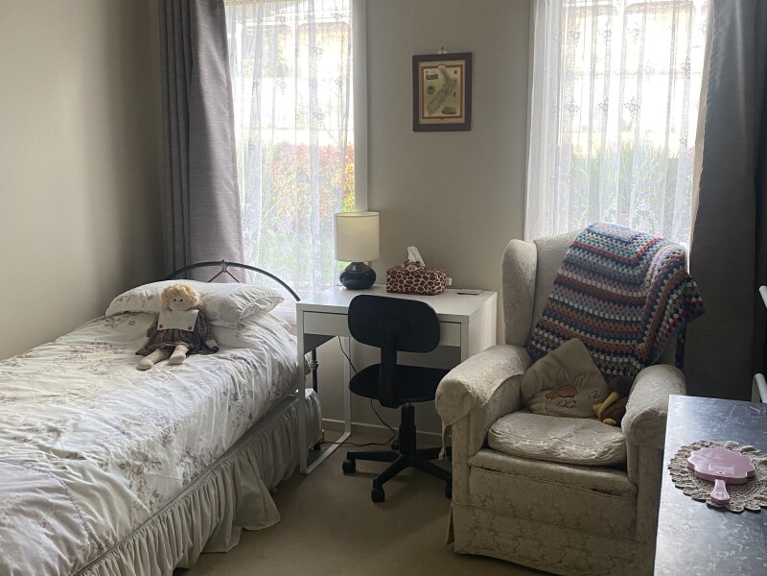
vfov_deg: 53.1
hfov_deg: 67.3
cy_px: 288
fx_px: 576
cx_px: 384
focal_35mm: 26
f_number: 1.8
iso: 200
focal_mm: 4.25
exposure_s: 1/60
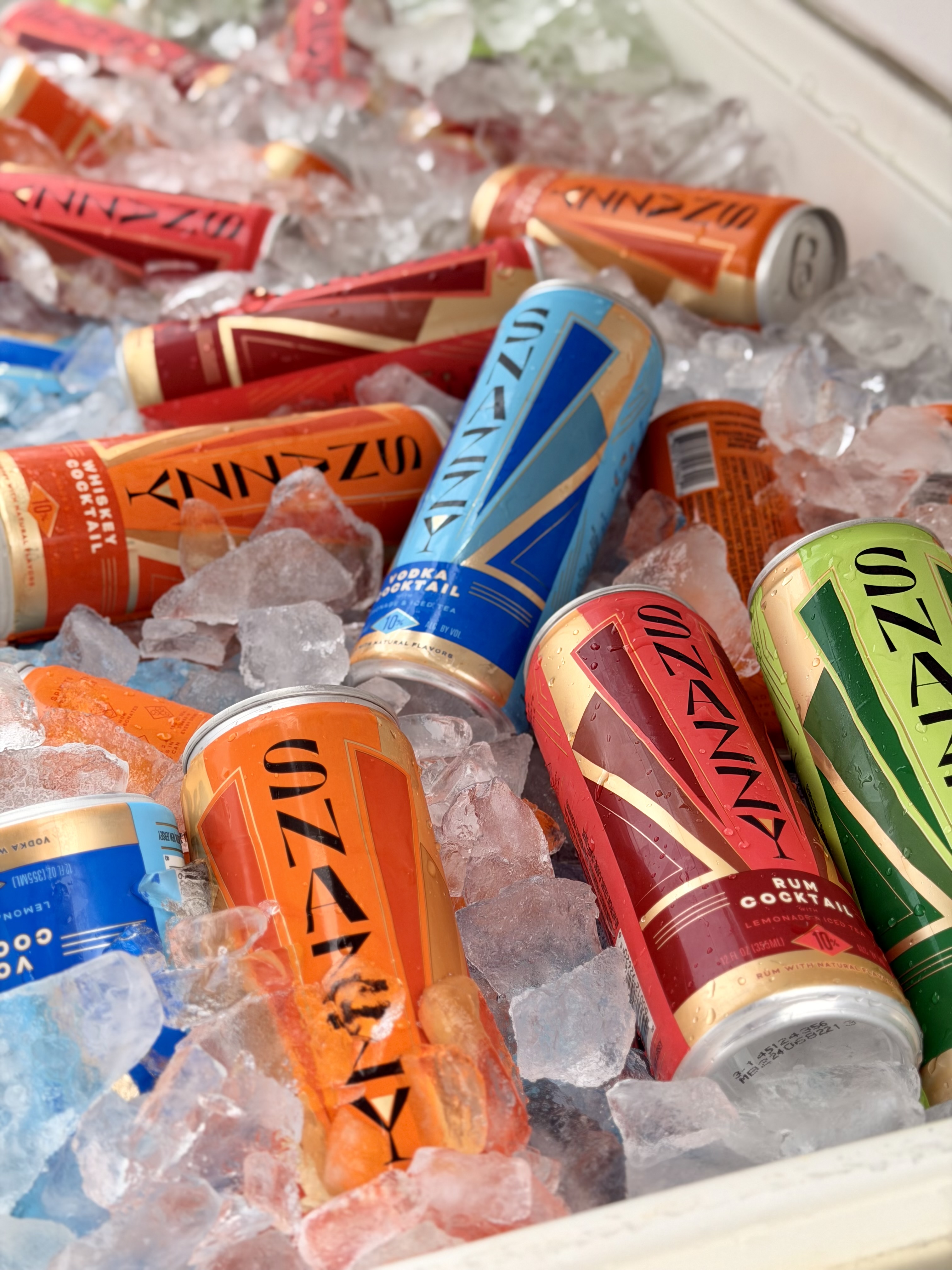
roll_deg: -3.3
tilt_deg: -36.6
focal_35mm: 48
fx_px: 1760
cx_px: 476
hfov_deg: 30.3
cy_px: 635
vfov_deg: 39.7
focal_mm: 6.76
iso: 100
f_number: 1.78
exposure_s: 1/95
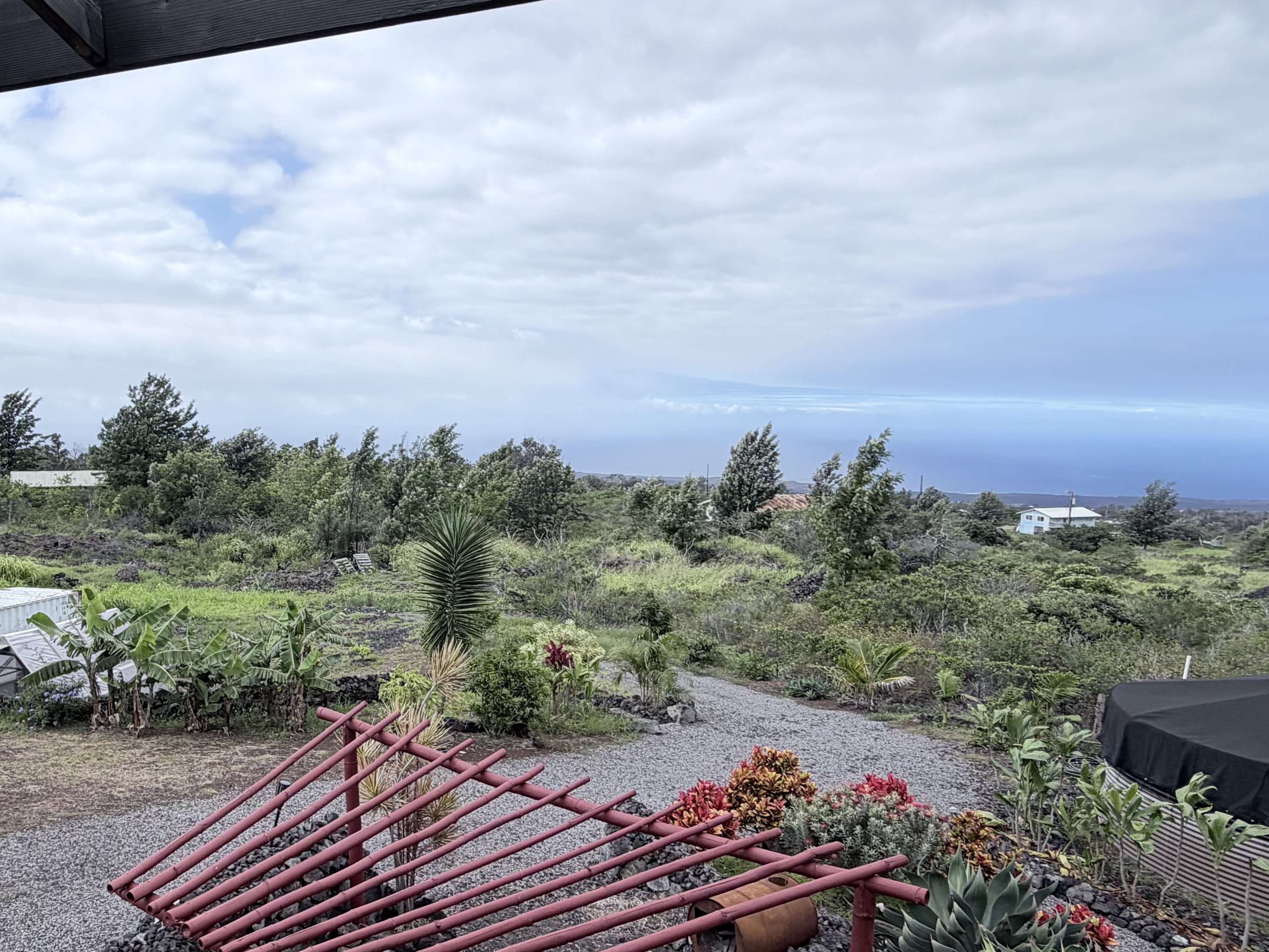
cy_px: 510
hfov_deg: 62.9
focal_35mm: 27
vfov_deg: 51.3
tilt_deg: -6.0
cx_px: 380
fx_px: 990
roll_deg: -0.1
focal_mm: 2.22
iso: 20
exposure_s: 1/1125
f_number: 2.2
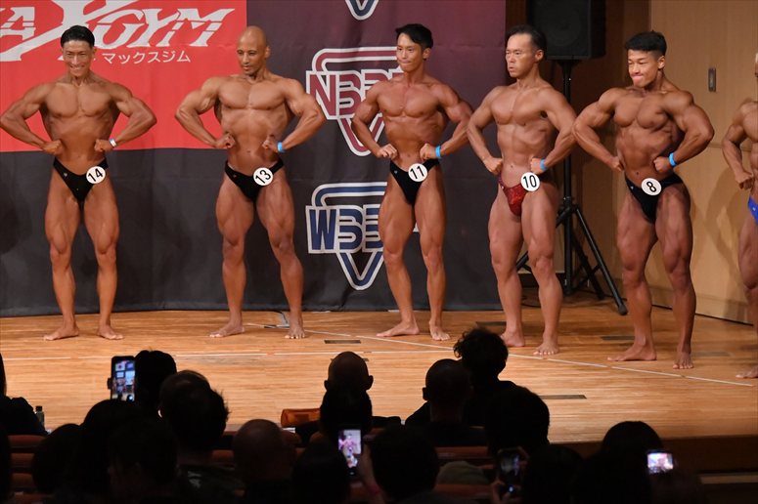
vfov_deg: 6.8
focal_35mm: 202
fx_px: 4251
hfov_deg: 10.2
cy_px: 252
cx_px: 379
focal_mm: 135
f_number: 5.6
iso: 9000
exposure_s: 1/400
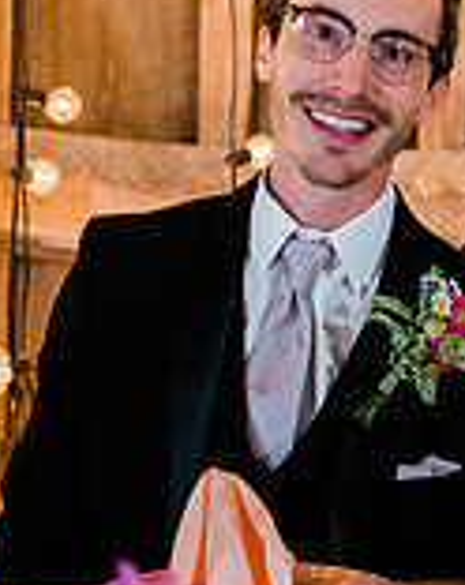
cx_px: 512
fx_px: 2435
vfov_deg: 13.7
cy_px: 154
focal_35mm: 141
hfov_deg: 10.8
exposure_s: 1/200
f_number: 2.8
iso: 800
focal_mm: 52
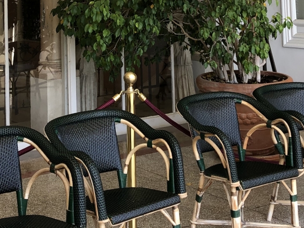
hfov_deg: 24.7
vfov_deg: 17.8
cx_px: 114
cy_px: -46
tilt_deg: +2.5
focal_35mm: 79
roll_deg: +0.4
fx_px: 694
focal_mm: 3.99
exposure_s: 1/121
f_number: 1.8
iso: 32
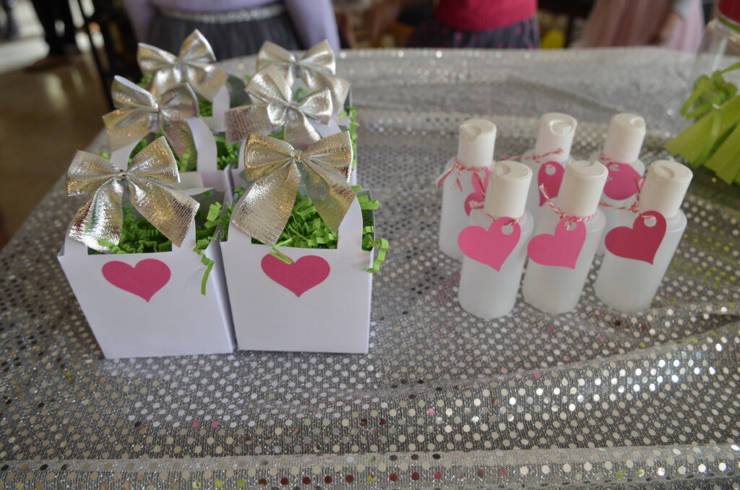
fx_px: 523
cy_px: 245
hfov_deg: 70.6
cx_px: 370
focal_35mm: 26
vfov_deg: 50.2
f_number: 4
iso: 720
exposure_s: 1/60
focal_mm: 17
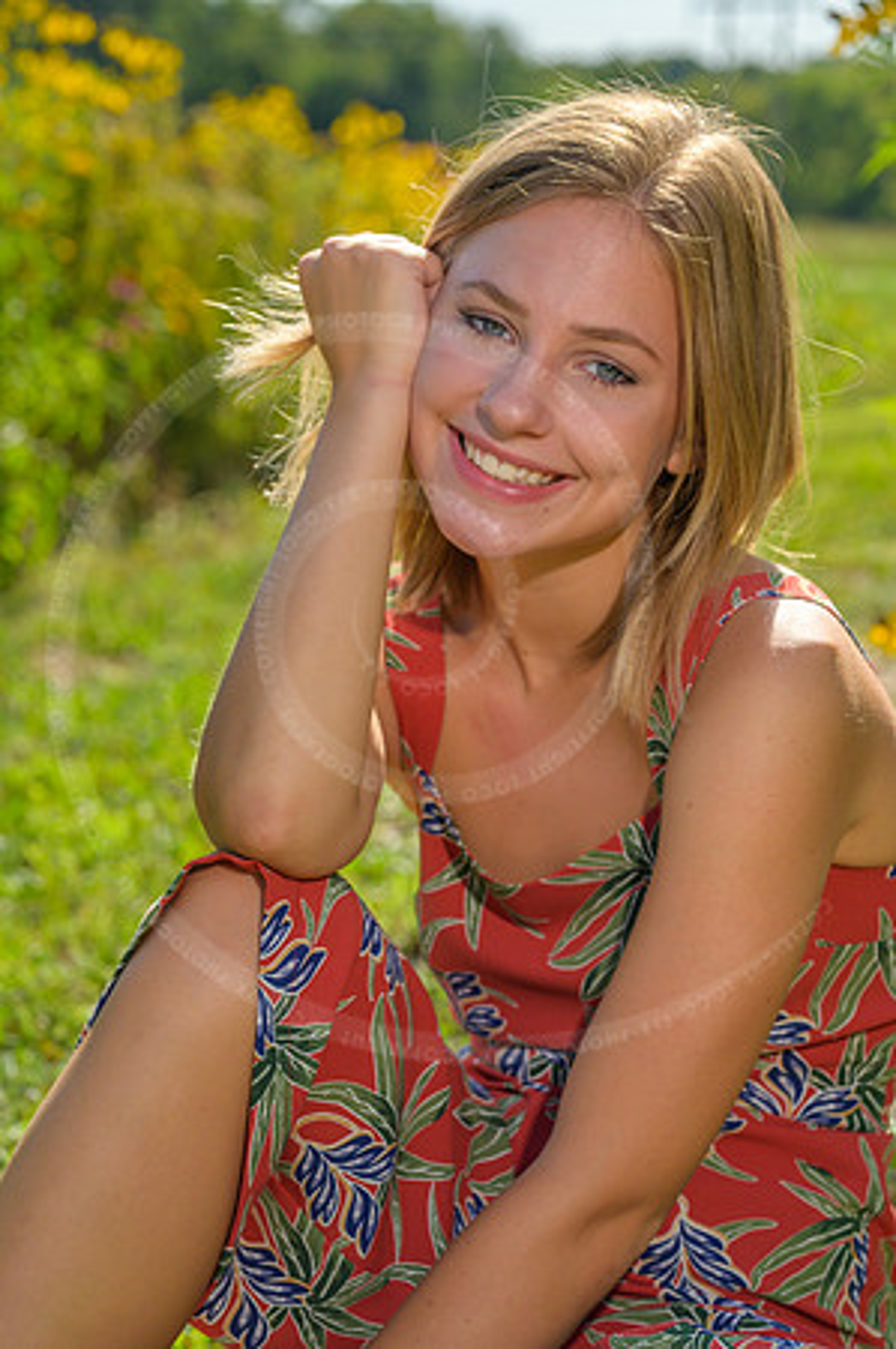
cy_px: 674
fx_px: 3180
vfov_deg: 23.9
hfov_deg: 16.0
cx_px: 448
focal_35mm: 85
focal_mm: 85
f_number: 5.6
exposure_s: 1/1600
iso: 200
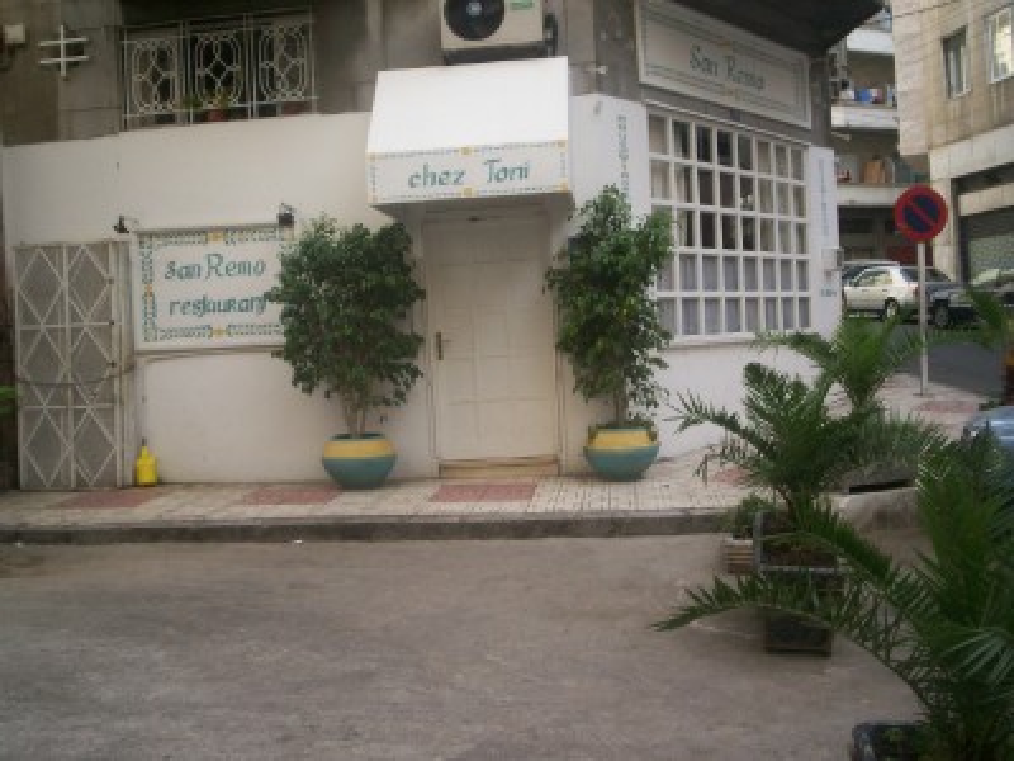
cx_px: 507
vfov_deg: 39.7
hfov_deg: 51.4
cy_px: 380
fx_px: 1055
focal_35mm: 36
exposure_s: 1/189
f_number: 4.5
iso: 100
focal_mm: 5.9
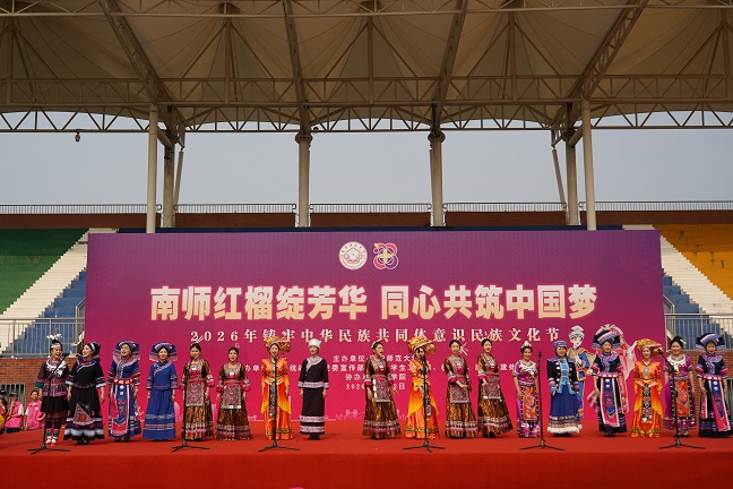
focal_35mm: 40
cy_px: 244
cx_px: 366
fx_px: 814
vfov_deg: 33.4
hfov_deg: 48.5
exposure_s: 1/1000
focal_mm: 40
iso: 100
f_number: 4.5
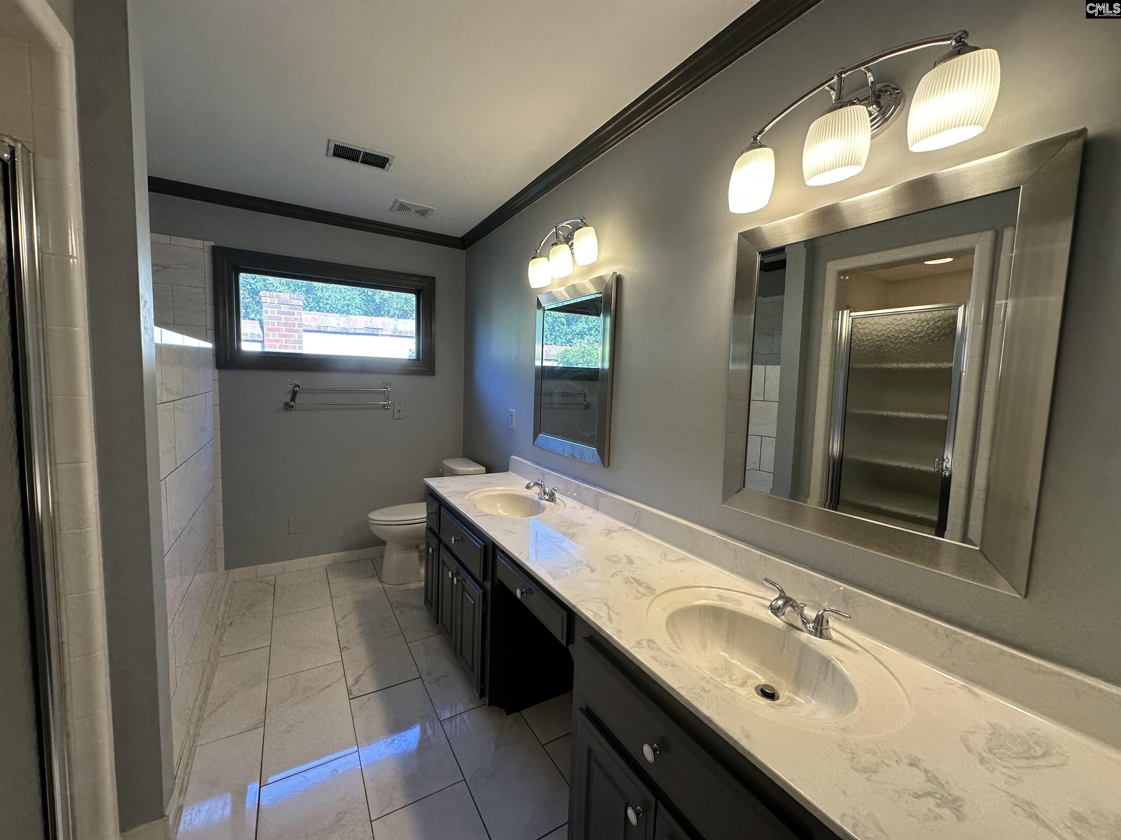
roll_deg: -2.6
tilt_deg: -4.6
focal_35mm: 14
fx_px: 453
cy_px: 420
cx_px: 560
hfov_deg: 102.1
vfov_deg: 85.7
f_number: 2.2
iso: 80
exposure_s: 1/120
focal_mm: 2.22
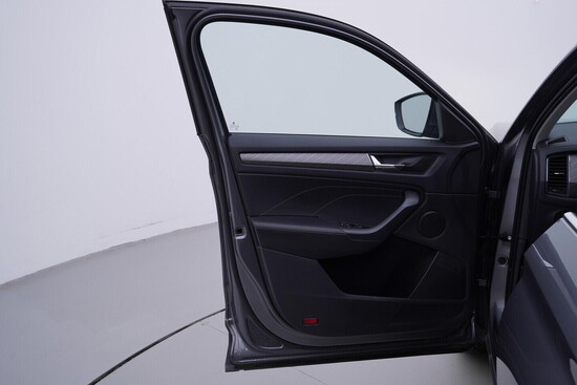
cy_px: 192
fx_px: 577
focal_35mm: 36
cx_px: 288
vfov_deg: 36.9
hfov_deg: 53.1
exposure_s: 1/80
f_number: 4
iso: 125
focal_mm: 24
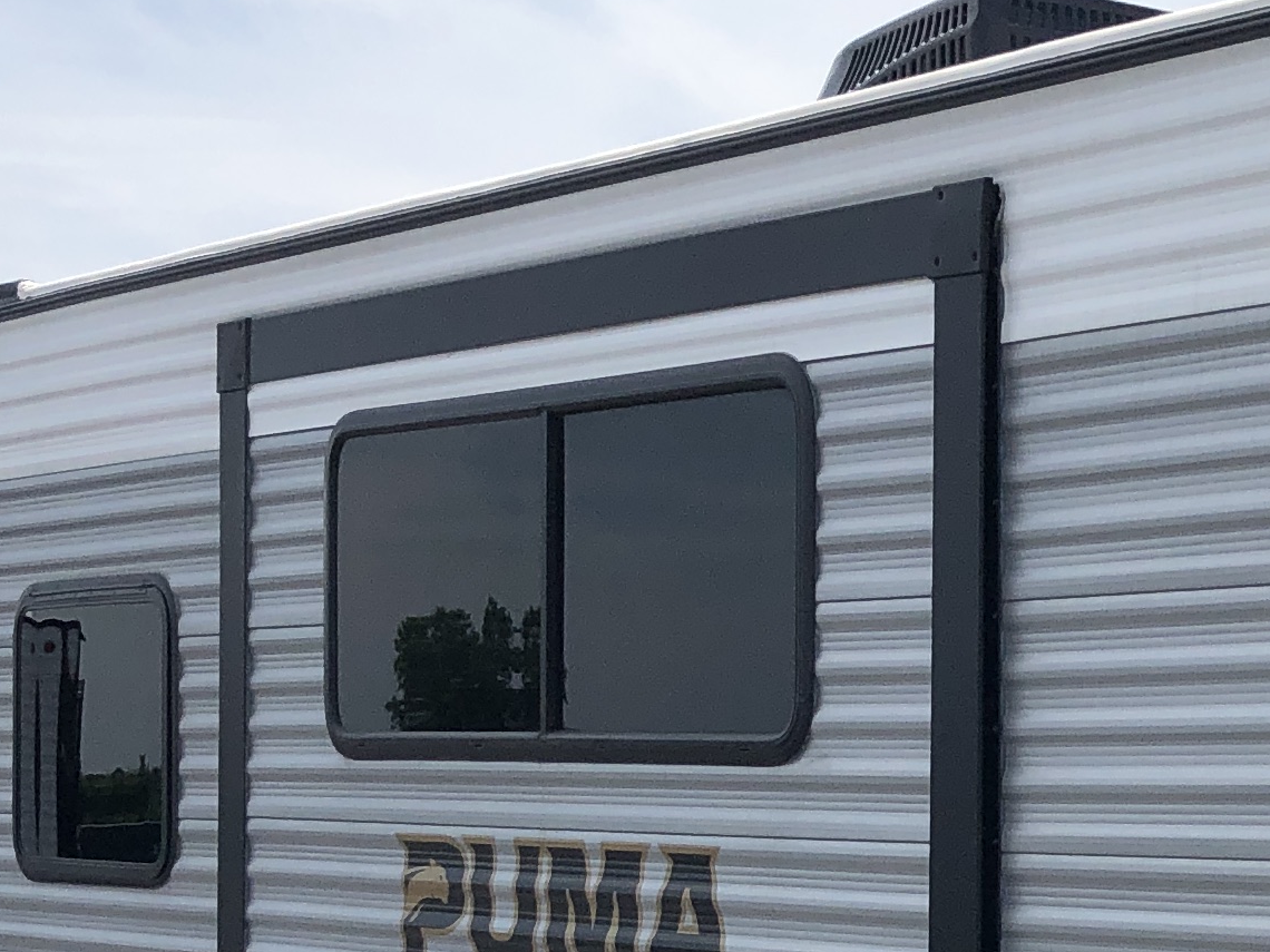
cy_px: 950
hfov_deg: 19.0
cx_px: 1405
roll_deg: -0.2
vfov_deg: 14.7
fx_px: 3632
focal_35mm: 99
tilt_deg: -2.9
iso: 20
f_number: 1.8
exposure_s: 1/3003
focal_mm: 3.99
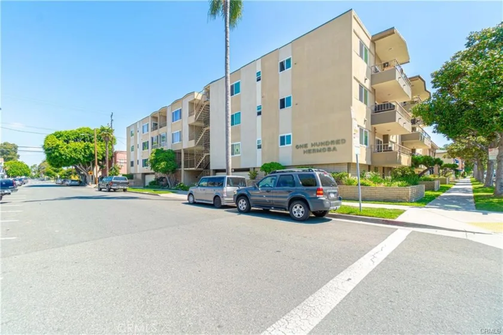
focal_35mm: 15
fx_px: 209
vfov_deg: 77.3
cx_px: 252
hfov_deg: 100.4
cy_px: 168
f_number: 7.1
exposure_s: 1/125
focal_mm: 10
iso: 100
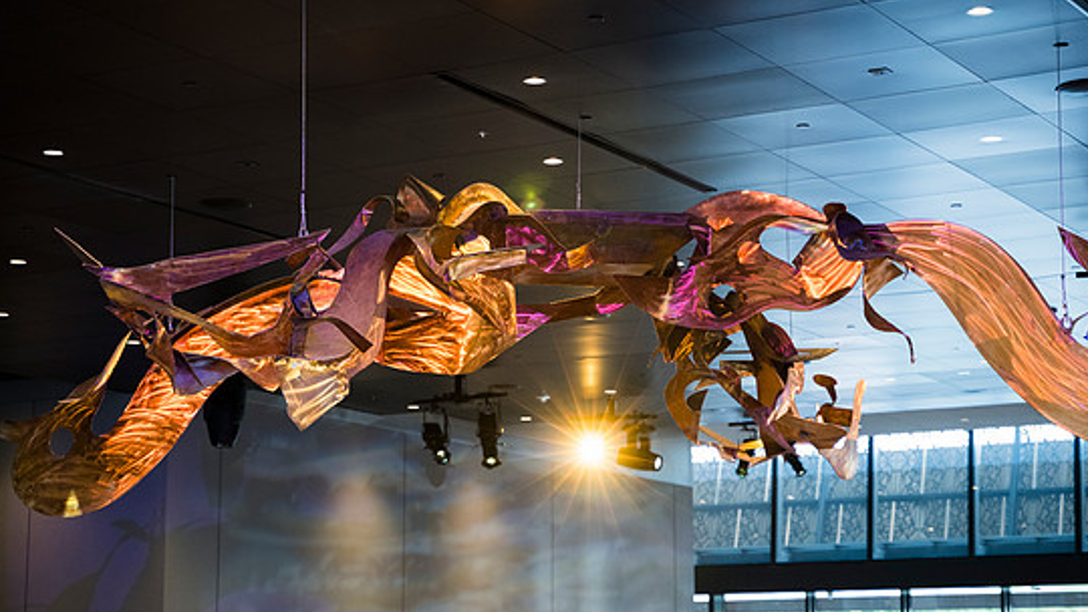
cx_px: 554
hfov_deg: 26.2
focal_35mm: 81
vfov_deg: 14.9
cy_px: 339
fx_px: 2337
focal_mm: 72
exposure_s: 1/125
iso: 2500
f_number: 3.5
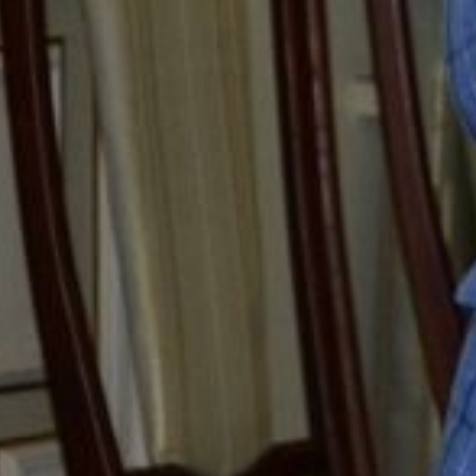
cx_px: 1726
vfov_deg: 3.2
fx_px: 8479
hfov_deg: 3.1
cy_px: -342
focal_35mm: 545
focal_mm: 45
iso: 800
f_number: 4.8
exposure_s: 1/250
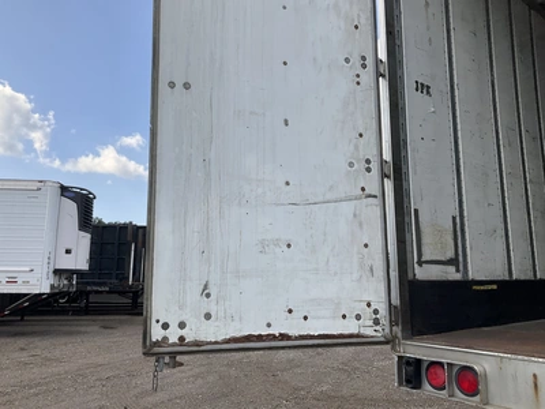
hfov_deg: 61.7
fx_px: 457
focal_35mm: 29
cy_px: 204
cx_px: 272
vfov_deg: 48.2
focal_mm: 3
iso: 25
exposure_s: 1/1098
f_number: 1.8
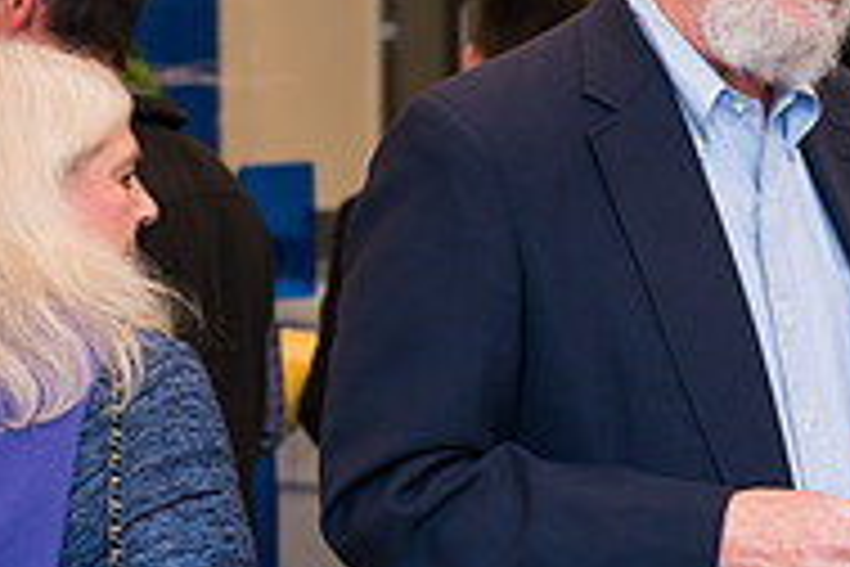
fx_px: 3187
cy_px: 356
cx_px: 994
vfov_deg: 10.2
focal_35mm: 135
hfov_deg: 14.7
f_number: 3.2
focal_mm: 44
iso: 400
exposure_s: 1/160
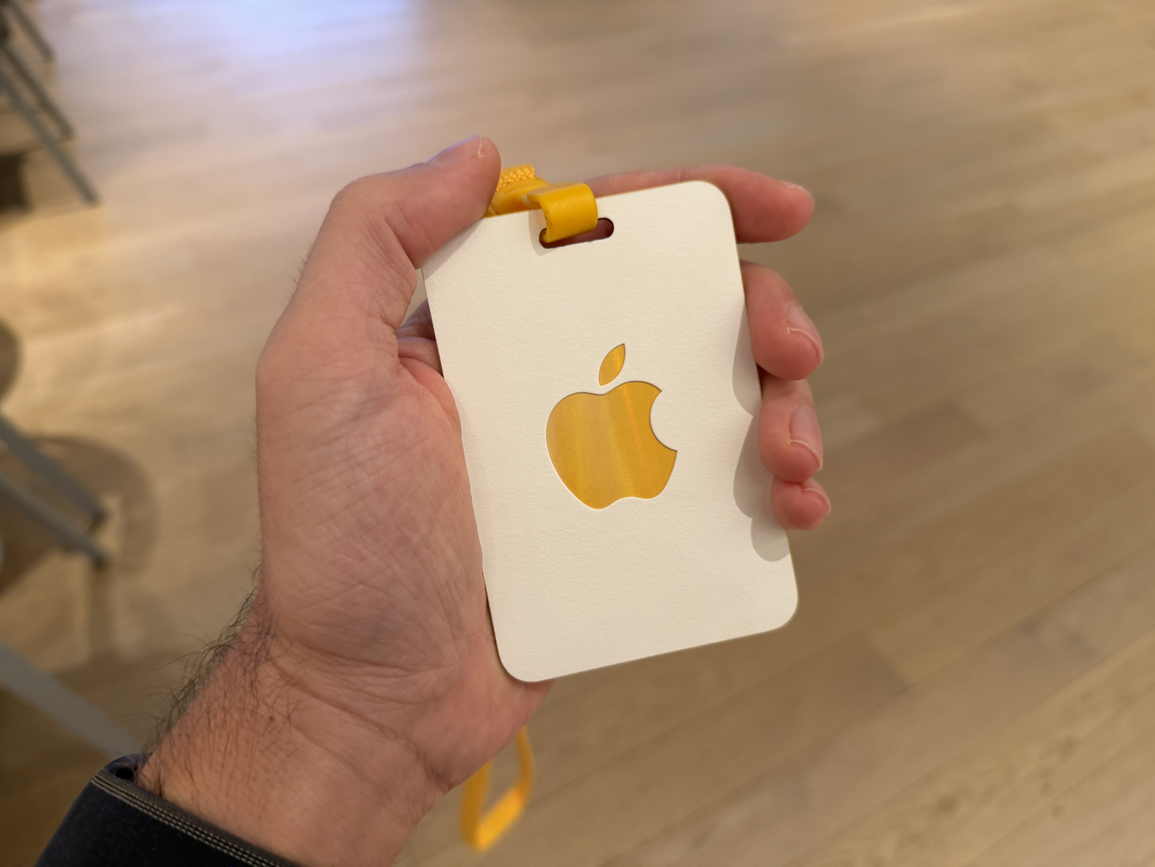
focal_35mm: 24
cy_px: 434
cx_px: 578
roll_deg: -3.1
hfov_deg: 71.6
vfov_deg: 56.8
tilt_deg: -44.5
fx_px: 801
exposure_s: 1/60
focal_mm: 6.76
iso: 200
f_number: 1.78
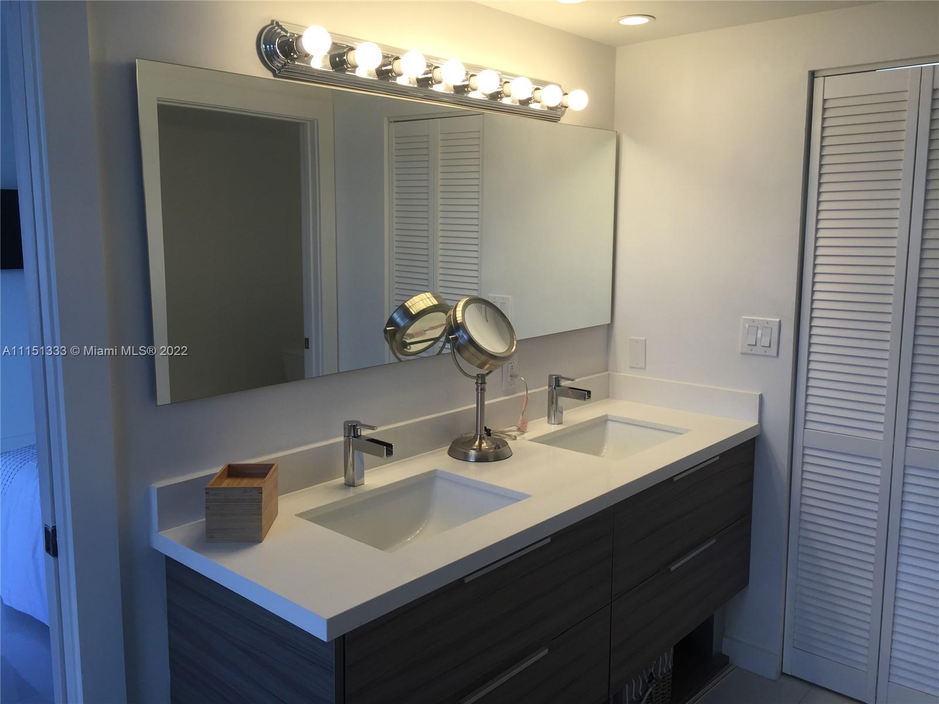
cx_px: 470
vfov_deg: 48.2
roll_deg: -0.4
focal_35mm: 29
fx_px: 787
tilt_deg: -7.9
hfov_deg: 61.7
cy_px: 352
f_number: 2.2
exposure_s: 1/199
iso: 32
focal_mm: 4.15
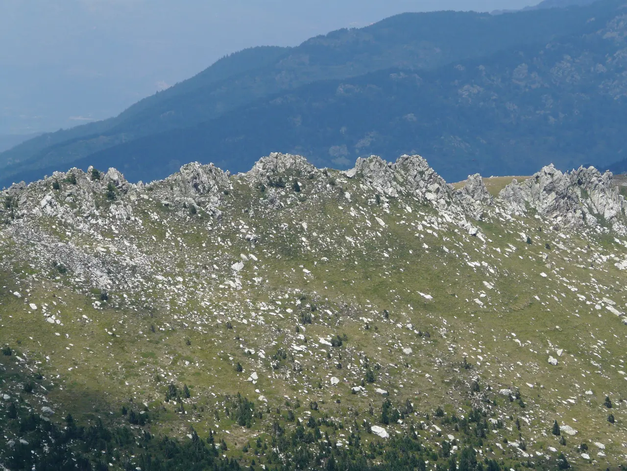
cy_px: 236
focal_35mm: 252
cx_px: 314
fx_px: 4564
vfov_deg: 5.9
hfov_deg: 7.9
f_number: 6.3
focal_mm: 41.5
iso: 100
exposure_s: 1/400
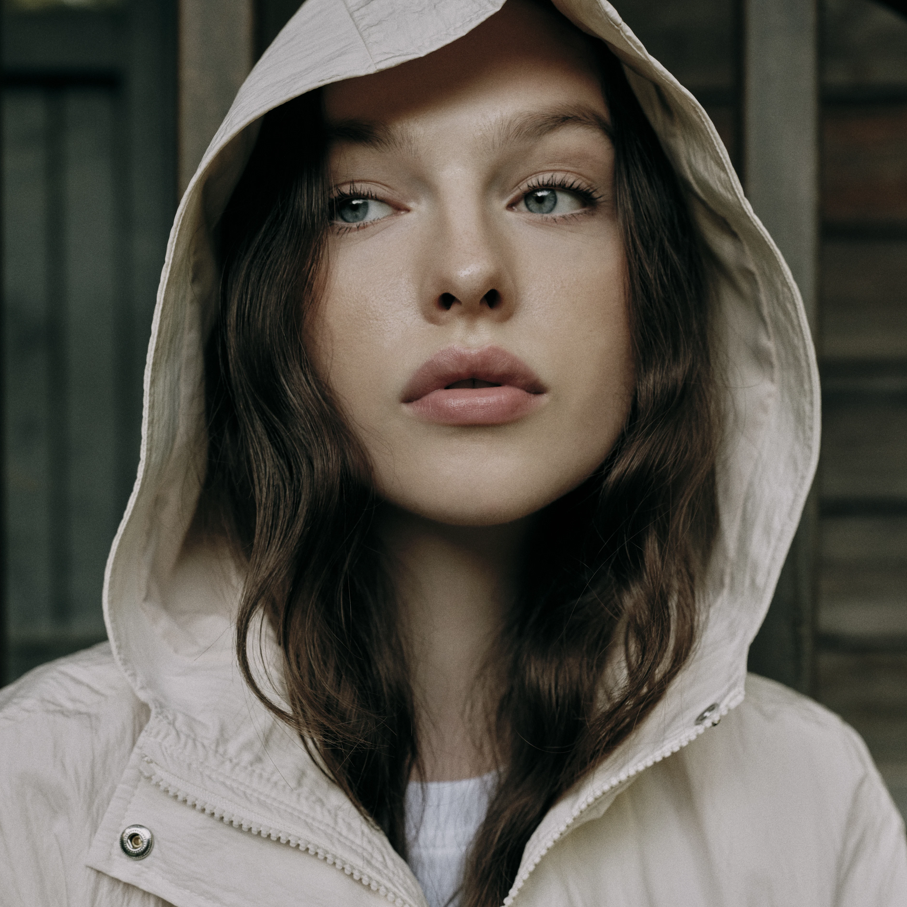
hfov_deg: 28.2
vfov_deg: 28.1
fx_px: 1808
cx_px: 455
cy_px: 521
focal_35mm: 61
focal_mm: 64
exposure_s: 1/250
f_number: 5.6
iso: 1000
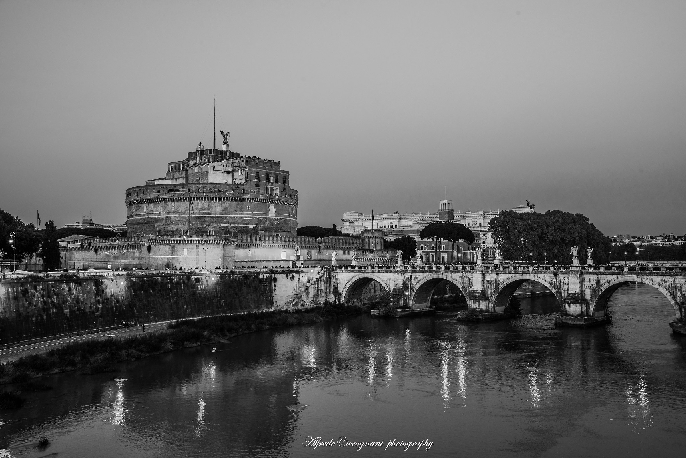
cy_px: 229
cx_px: 343
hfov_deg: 55.8
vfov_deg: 38.9
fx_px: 648
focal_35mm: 34
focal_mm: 34
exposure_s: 1/8
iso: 400
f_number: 11
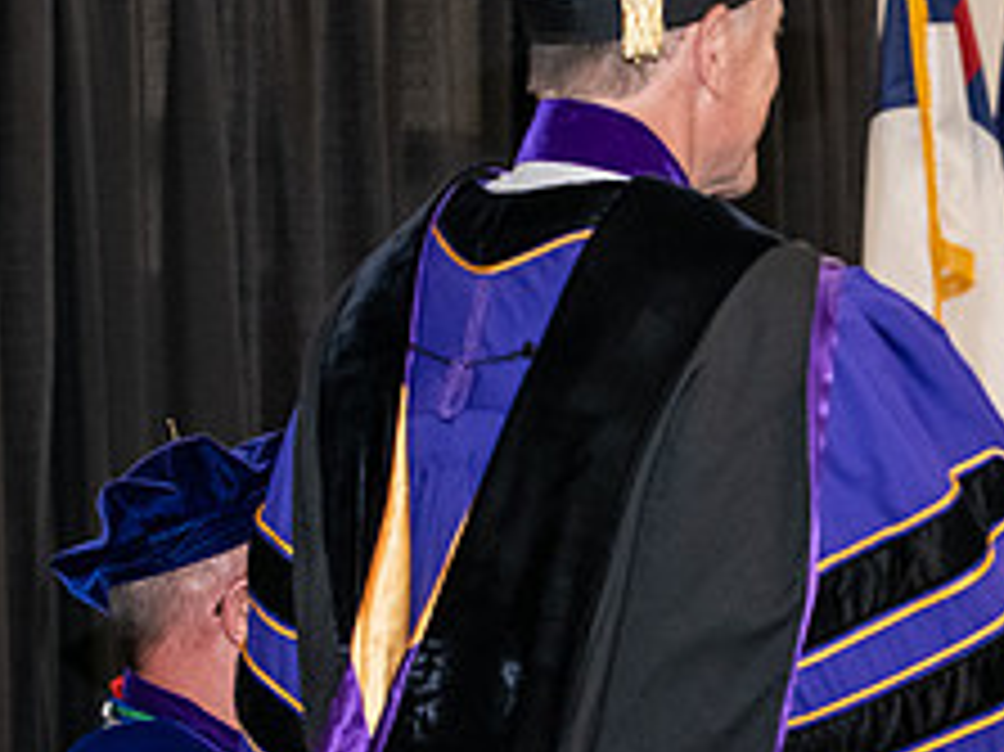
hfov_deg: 11.1
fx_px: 5073
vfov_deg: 8.5
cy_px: 417
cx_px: 1193
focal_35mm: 175
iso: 2500
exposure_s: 1/200
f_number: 5
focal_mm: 70
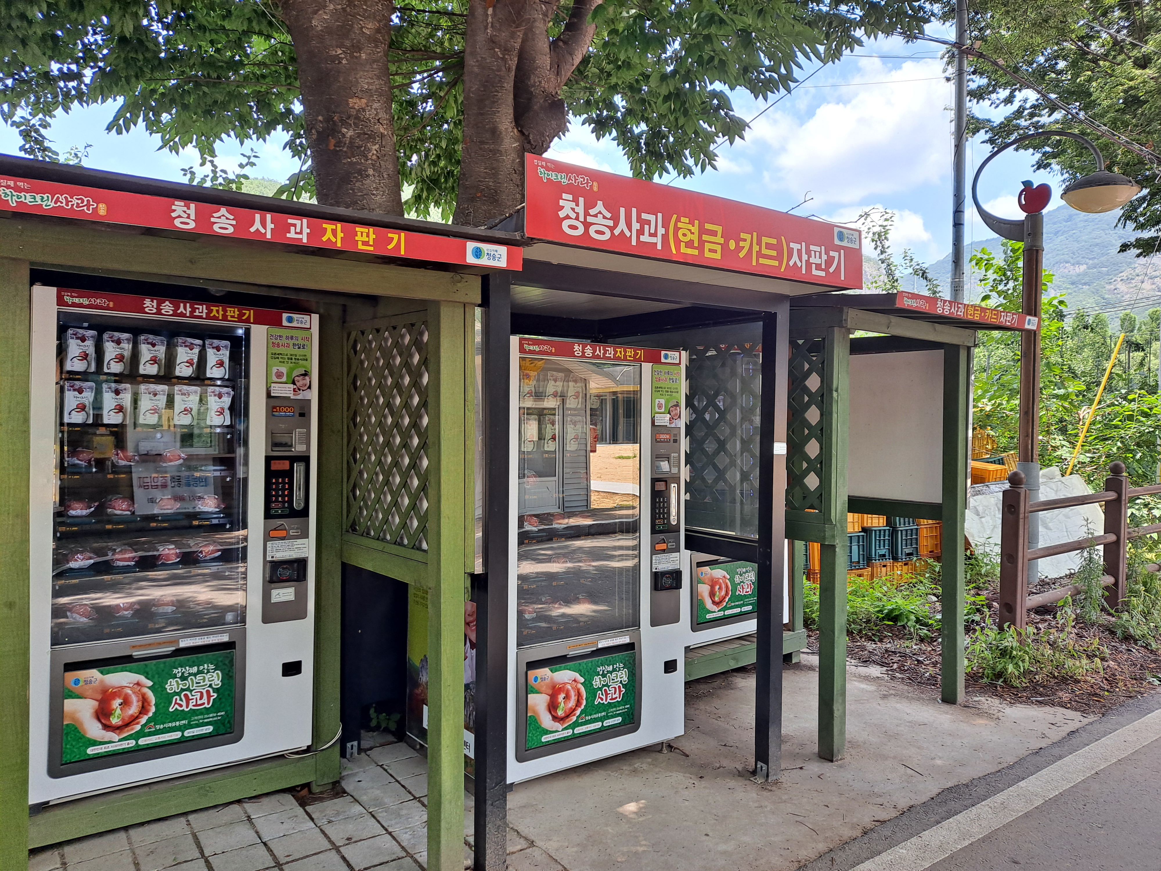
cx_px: 580
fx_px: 838
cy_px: 436
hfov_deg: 69.4
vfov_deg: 54.9
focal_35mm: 25
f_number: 2
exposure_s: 1/195
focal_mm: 4.6
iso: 32
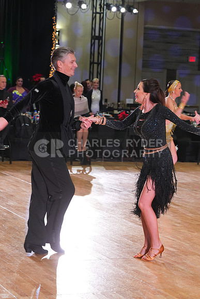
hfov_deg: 14.4
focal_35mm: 95
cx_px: 100
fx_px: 791
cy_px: 150
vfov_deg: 21.5
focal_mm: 95
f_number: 5.6
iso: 3200
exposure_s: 1/200
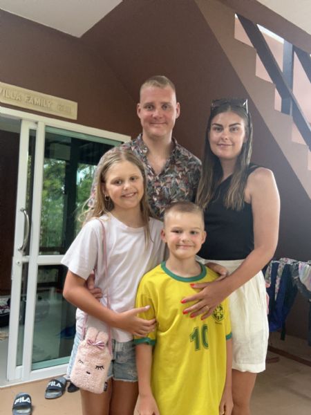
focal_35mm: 30
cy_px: 208
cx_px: 156
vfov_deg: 60.0
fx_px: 359
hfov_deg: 46.8
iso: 80
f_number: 1.9
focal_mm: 2.69
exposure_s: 1/60
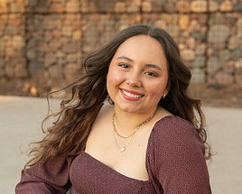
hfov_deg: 21.7
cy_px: 195
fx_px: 631
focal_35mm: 88
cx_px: 127
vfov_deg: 17.1
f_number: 4.5
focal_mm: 56
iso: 640
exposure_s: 1/250
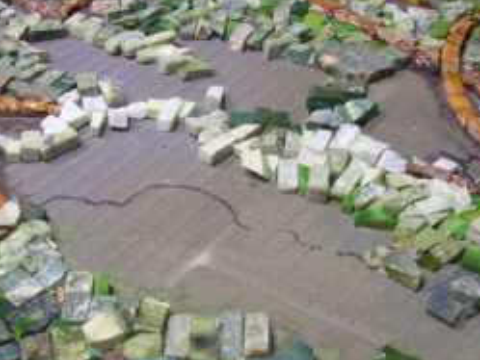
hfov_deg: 31.5
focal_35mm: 61
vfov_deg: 24.0
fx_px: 846
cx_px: 185
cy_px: 206
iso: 53
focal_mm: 5.8
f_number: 2.8
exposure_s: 1/5.8
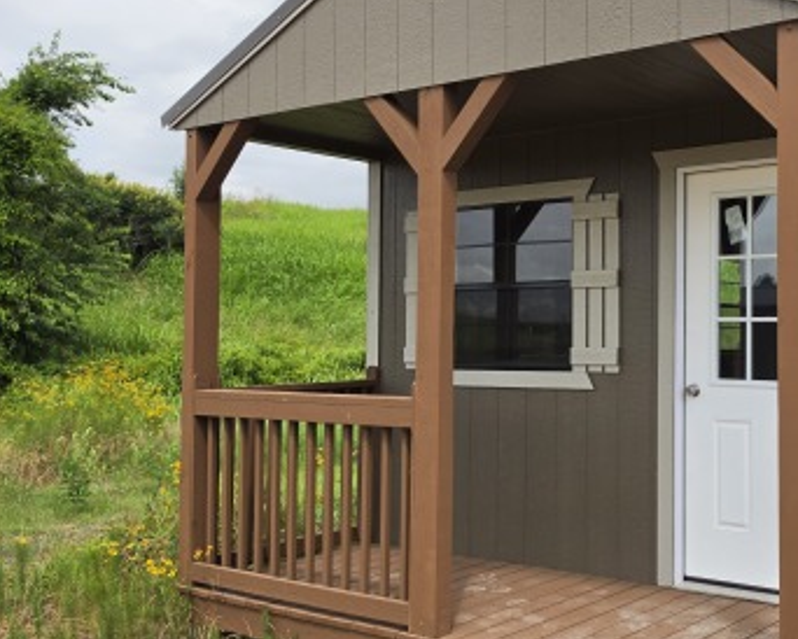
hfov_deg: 41.4
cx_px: 670
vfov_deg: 35.7
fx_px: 993
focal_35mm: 42
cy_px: 308
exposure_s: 1/6571
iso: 64
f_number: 1.4
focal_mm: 6.5
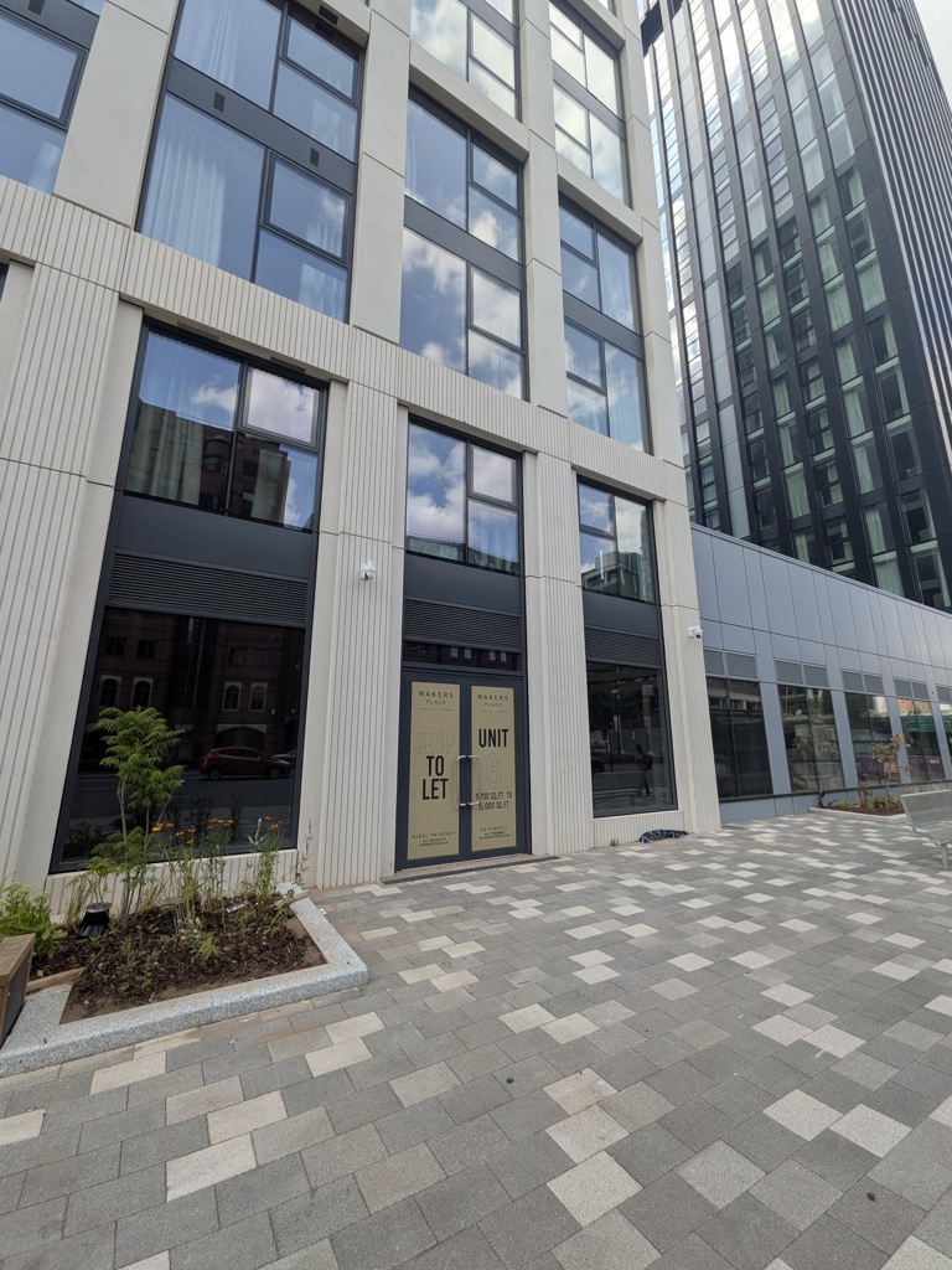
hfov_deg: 85.7
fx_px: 513
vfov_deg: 102.1
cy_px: 635
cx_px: 476
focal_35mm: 14
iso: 40
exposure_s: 1/501
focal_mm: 1.85
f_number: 2.2
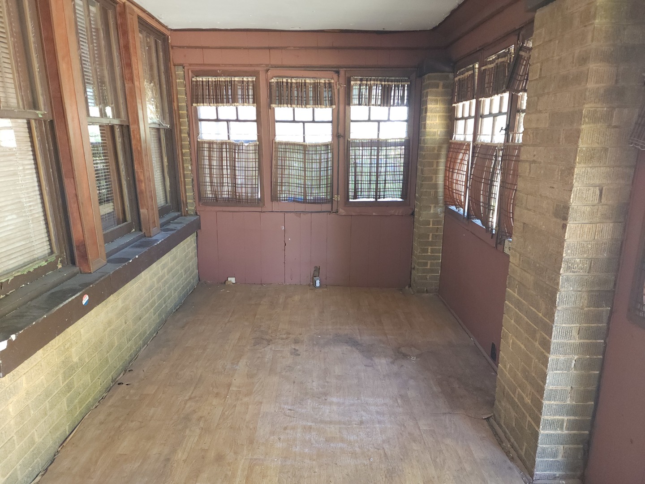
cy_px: 242
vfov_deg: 58.9
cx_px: 322
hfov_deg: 73.9
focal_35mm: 23
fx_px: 429
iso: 400
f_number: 1.8
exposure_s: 1/60
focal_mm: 6.4
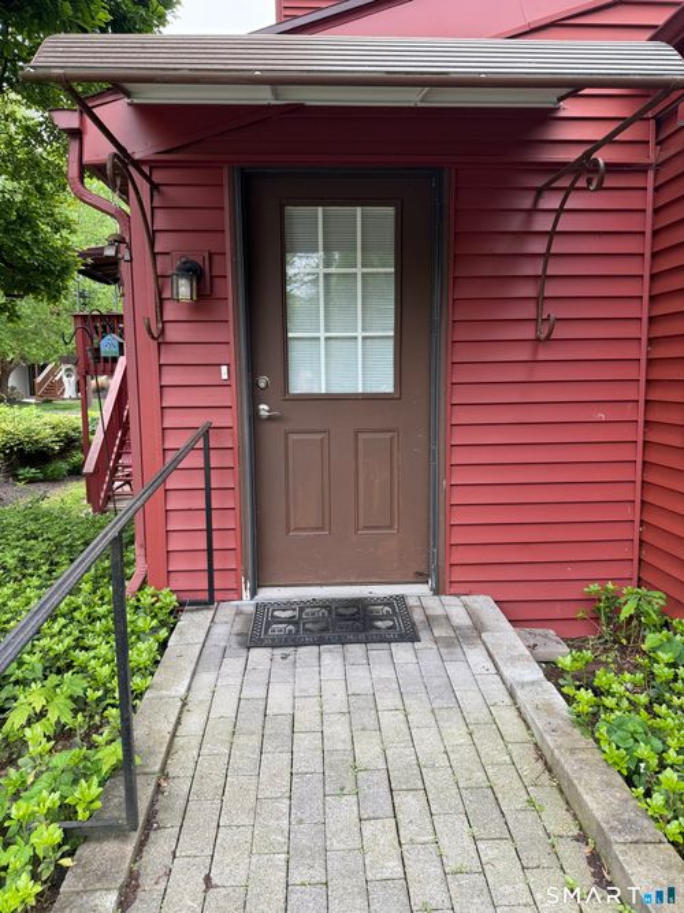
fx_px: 633
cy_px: 456
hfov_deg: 56.8
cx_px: 342
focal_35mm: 24
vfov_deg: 71.6
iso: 80
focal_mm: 6.76
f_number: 1.78
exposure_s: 1/391
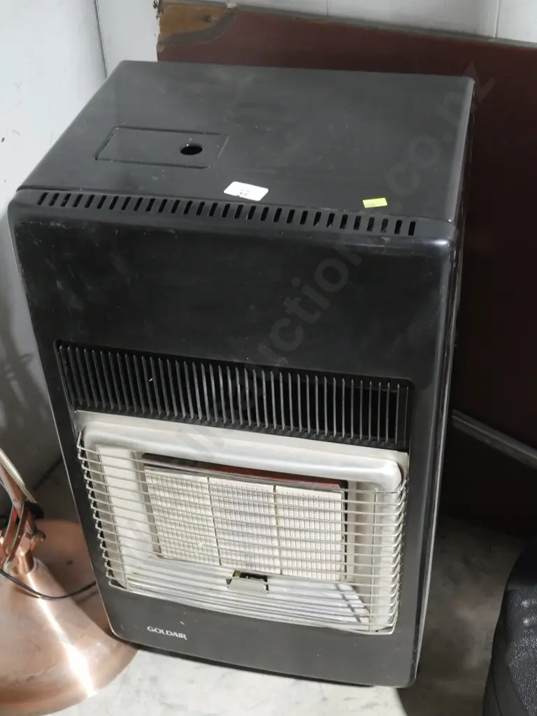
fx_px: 951
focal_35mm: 46
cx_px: 268
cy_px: 358
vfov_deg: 41.2
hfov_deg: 31.5
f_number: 5.1
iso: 3200
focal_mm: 23
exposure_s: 1/50
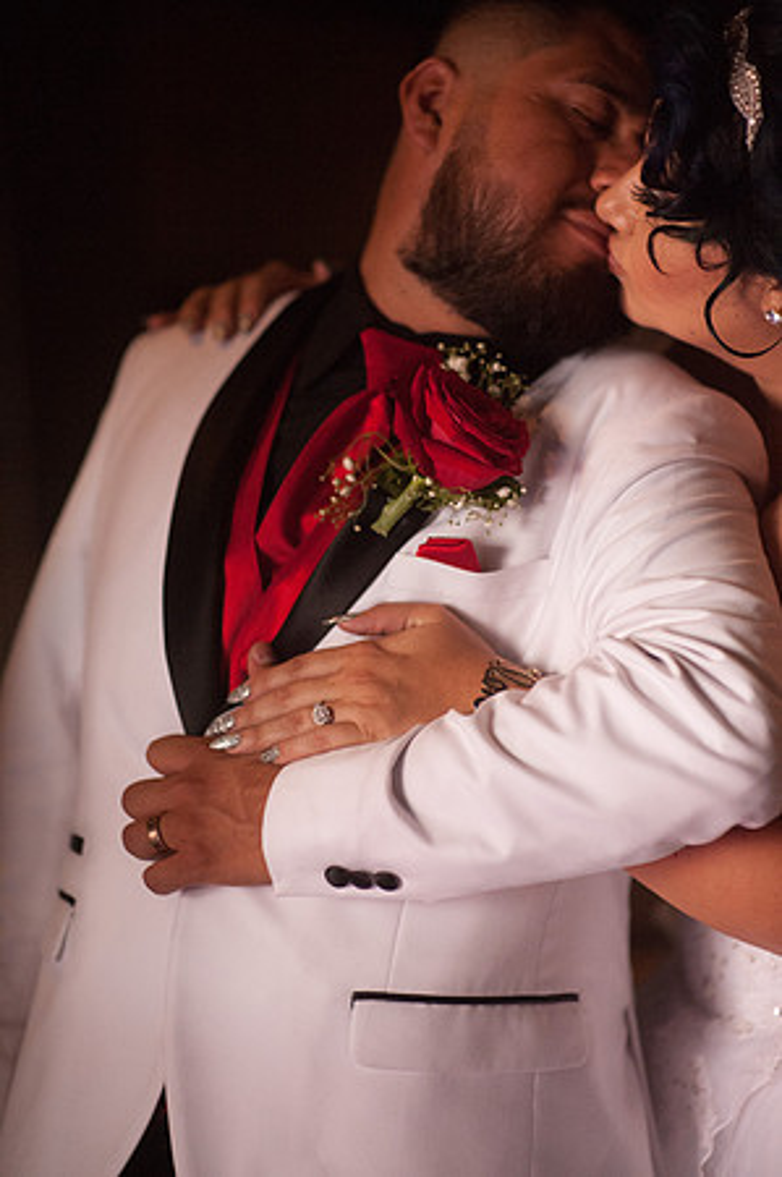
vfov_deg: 23.9
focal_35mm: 85
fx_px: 2776
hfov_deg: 16.0
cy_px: 588
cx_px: 391
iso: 4000
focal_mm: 85
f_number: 1.6
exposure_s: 1/1600
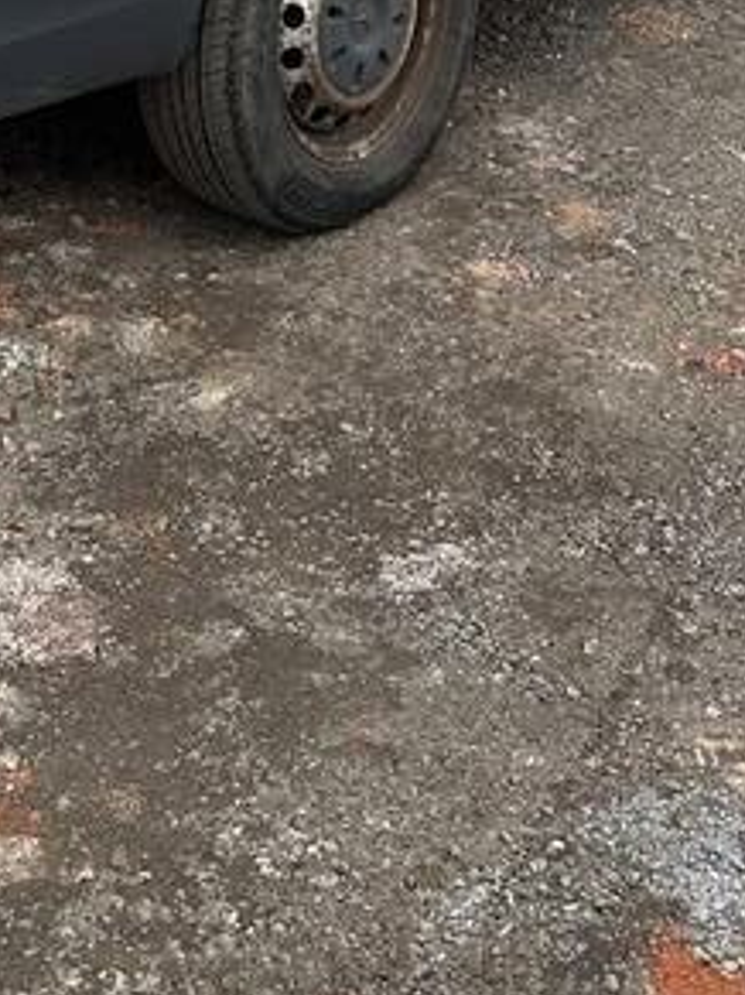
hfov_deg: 19.7
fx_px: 2125
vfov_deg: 22.3
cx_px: 147
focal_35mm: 74
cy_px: -448
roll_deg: +0.6
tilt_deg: -5.7
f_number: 1.78
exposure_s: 1/1751
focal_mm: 6.86
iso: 80
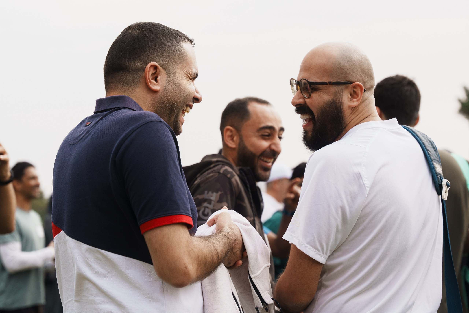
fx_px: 1172
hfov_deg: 22.6
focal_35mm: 90
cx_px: 234
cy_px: 156
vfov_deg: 15.2
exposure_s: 1/1250
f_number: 3.2
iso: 400
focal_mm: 60.4
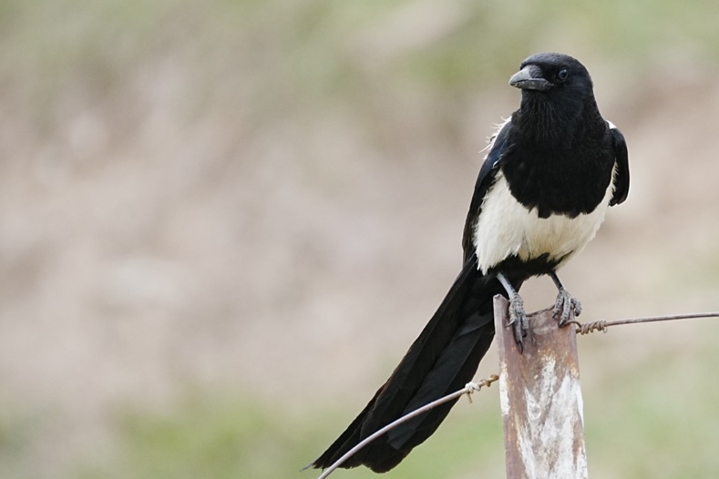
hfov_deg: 3.5
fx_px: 11843
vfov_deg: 2.3
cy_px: 201
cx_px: 537
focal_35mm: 593
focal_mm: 260
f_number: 6.3
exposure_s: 1/1600
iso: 1250
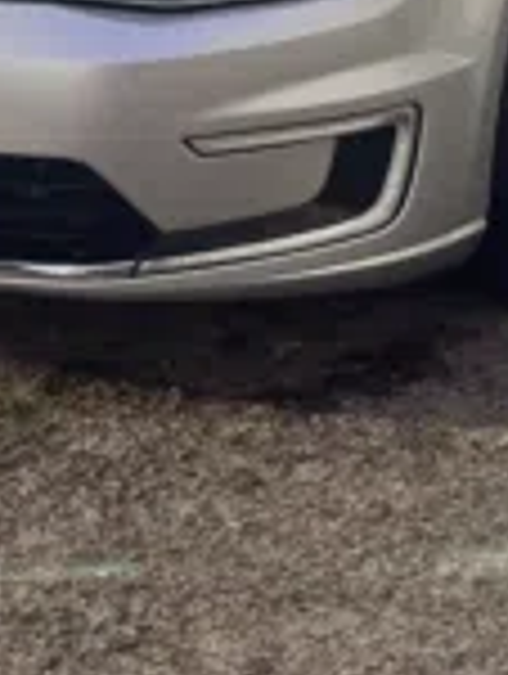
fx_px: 2497
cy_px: -108
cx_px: 202
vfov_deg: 14.9
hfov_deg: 11.6
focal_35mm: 128
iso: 200
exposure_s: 1/33
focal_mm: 6.76
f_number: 1.78
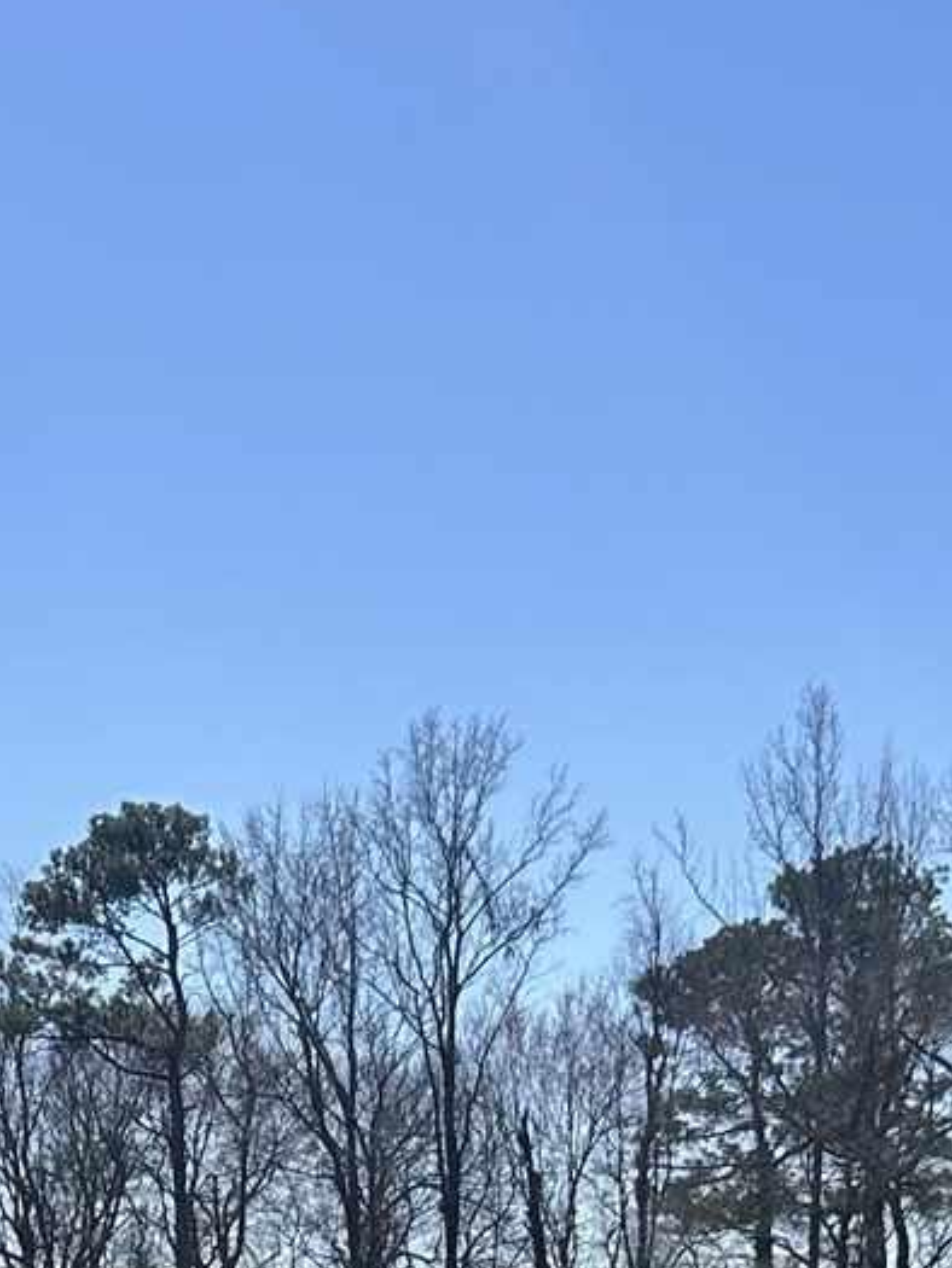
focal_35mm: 114
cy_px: 2058
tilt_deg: -7.2
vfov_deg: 15.5
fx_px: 4179
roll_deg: +1.7
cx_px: 68
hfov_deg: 12.9
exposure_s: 1/4630
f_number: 1.5
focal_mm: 5.7
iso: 50
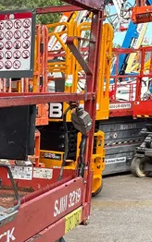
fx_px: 510
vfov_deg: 25.5
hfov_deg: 15.8
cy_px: 241
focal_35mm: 77
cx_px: -66
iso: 64
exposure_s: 1/920
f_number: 1.6
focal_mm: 5.96
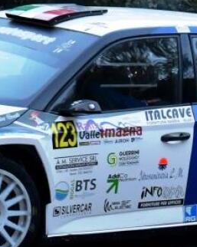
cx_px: 42
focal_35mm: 238
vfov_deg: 8.1
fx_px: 1737
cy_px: 71
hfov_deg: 6.5
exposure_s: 1/800
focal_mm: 34
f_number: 5.6
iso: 1600
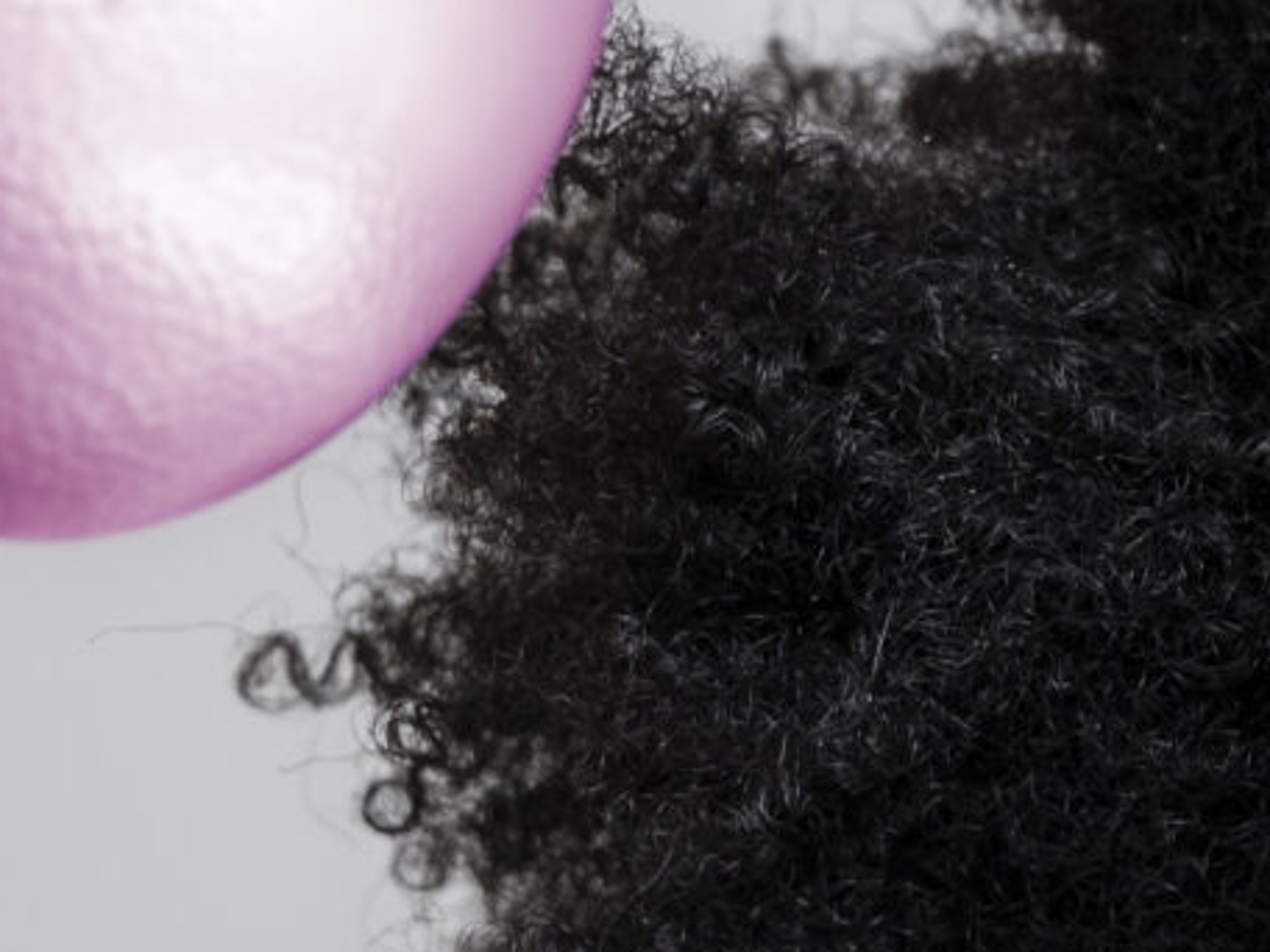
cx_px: 1922
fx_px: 8108
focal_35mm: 221
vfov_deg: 6.7
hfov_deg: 8.7
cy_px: -135
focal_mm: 41
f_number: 4
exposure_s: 1/200
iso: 400
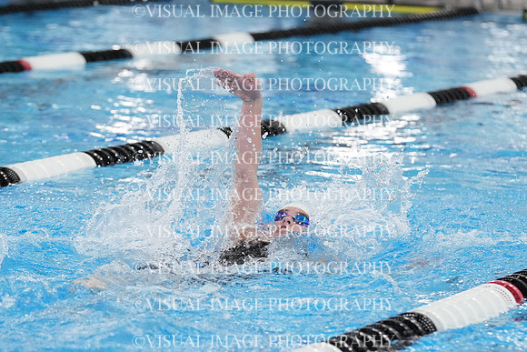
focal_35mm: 220
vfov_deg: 6.2
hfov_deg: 9.4
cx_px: 264
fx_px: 3221
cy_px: 176
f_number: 4
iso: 6400
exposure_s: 1/1250
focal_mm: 147
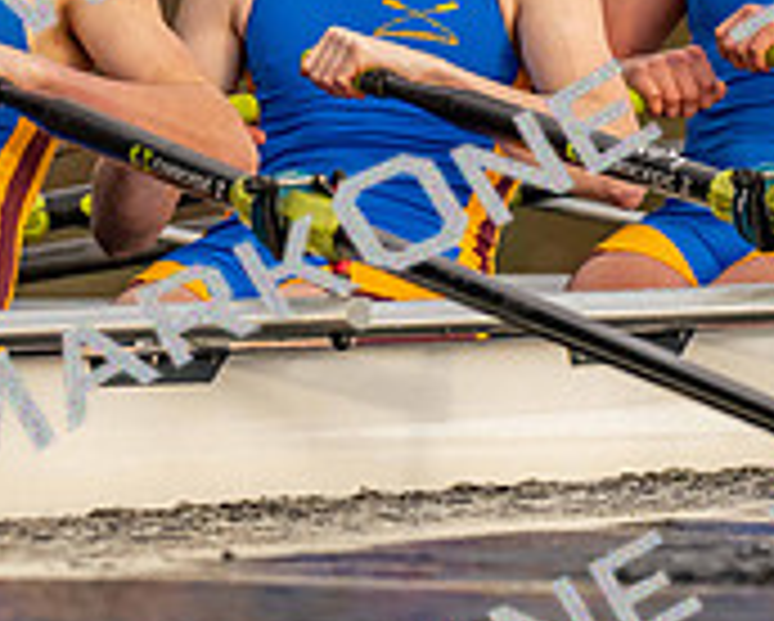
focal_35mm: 1899
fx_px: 43551
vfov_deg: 0.8
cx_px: 526
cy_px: 47
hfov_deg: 1.0
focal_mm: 600
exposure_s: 1/2500
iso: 1400
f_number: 4
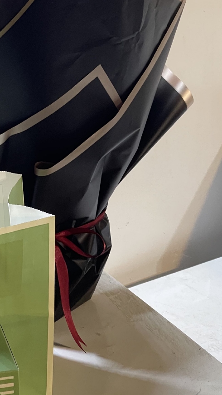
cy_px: 83
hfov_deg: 10.1
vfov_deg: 17.7
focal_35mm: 120
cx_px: 32
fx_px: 1257
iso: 200
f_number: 2.2
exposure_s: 1/100
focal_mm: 7.5
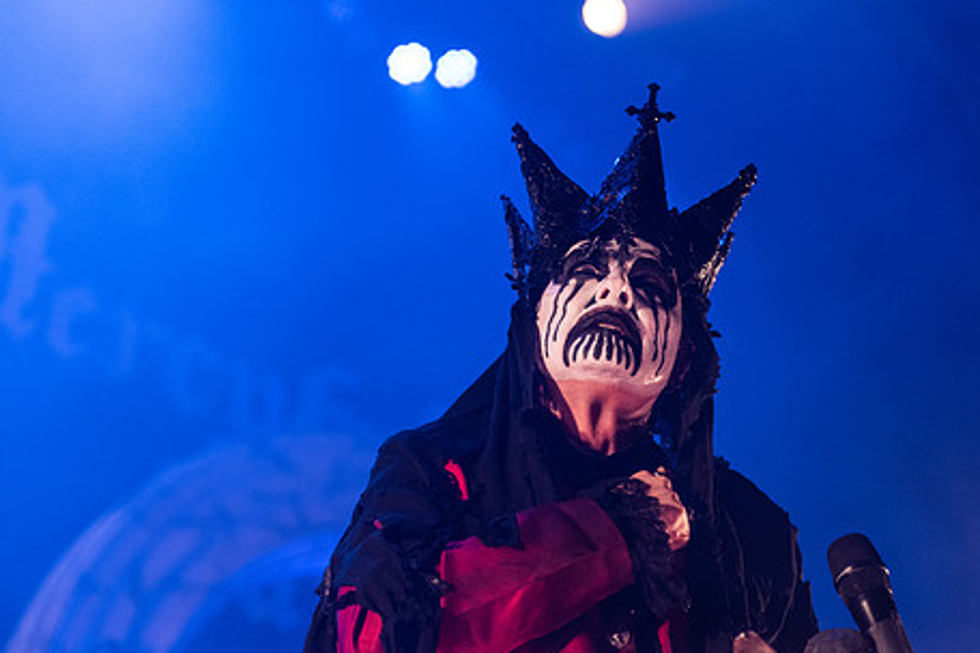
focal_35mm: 89
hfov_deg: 22.8
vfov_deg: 15.4
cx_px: 597
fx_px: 2423
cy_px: 321
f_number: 3.2
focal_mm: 70
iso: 2000
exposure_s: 1/320
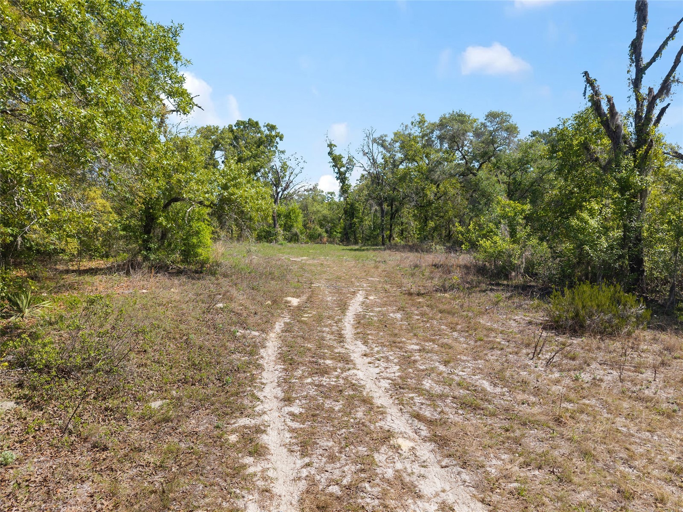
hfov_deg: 71.6
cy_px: 256
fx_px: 474
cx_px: 342
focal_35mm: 24
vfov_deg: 56.8
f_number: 1.8
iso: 120
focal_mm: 8.67
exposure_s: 1/2500
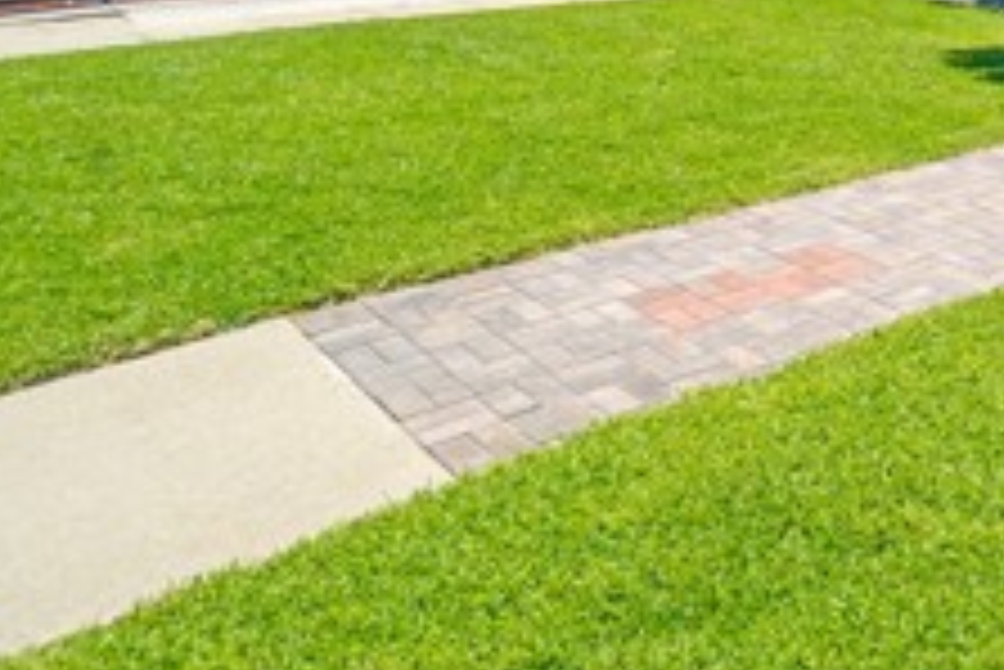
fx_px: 1200
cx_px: 1261
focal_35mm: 43
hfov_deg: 34.3
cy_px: -175
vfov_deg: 26.9
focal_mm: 10
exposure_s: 1/320
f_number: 7.1
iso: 100
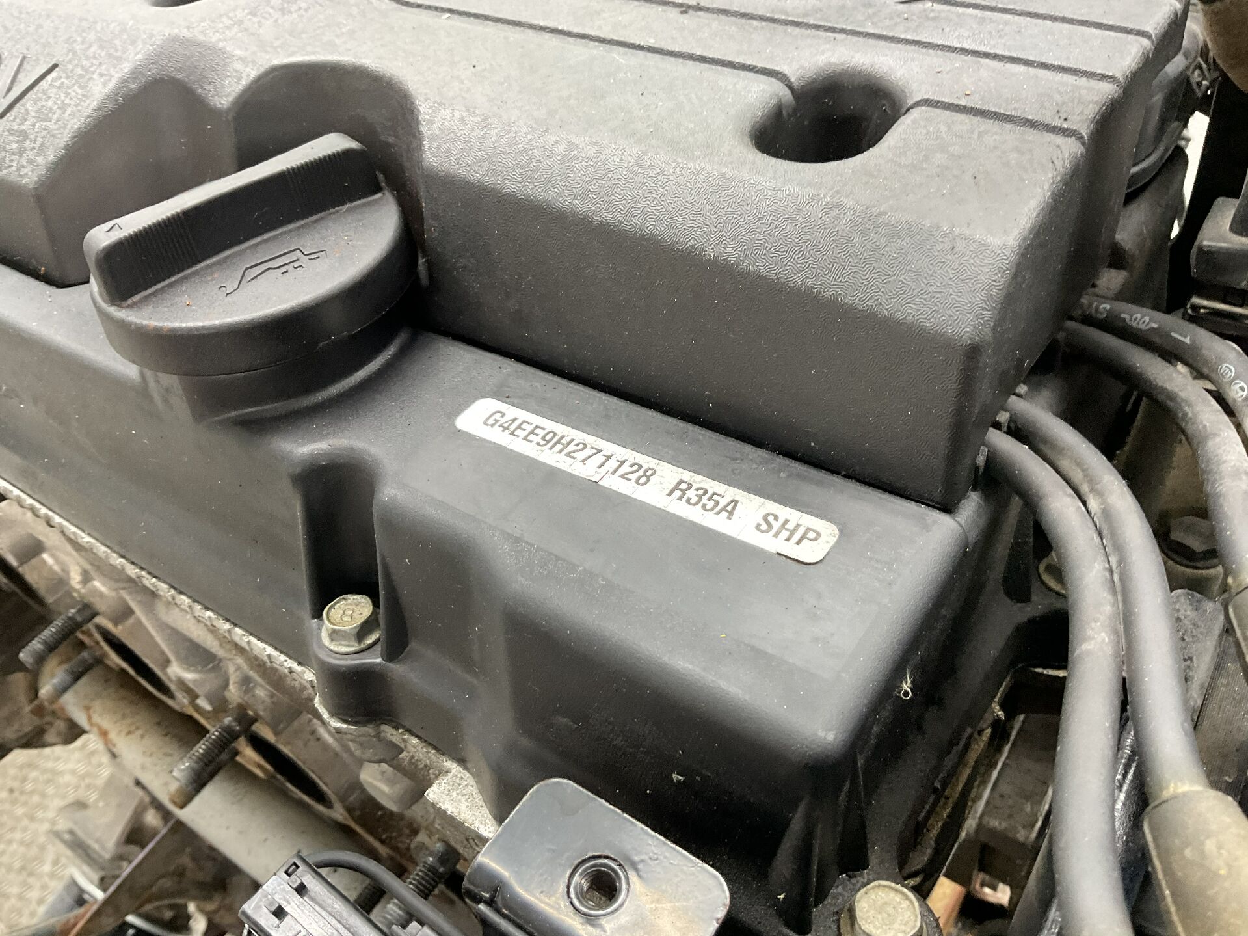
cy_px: 468
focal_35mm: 29
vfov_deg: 48.2
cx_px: 624
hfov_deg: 61.7
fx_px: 1045
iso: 100
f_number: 1.8
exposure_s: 1/50
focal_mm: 3
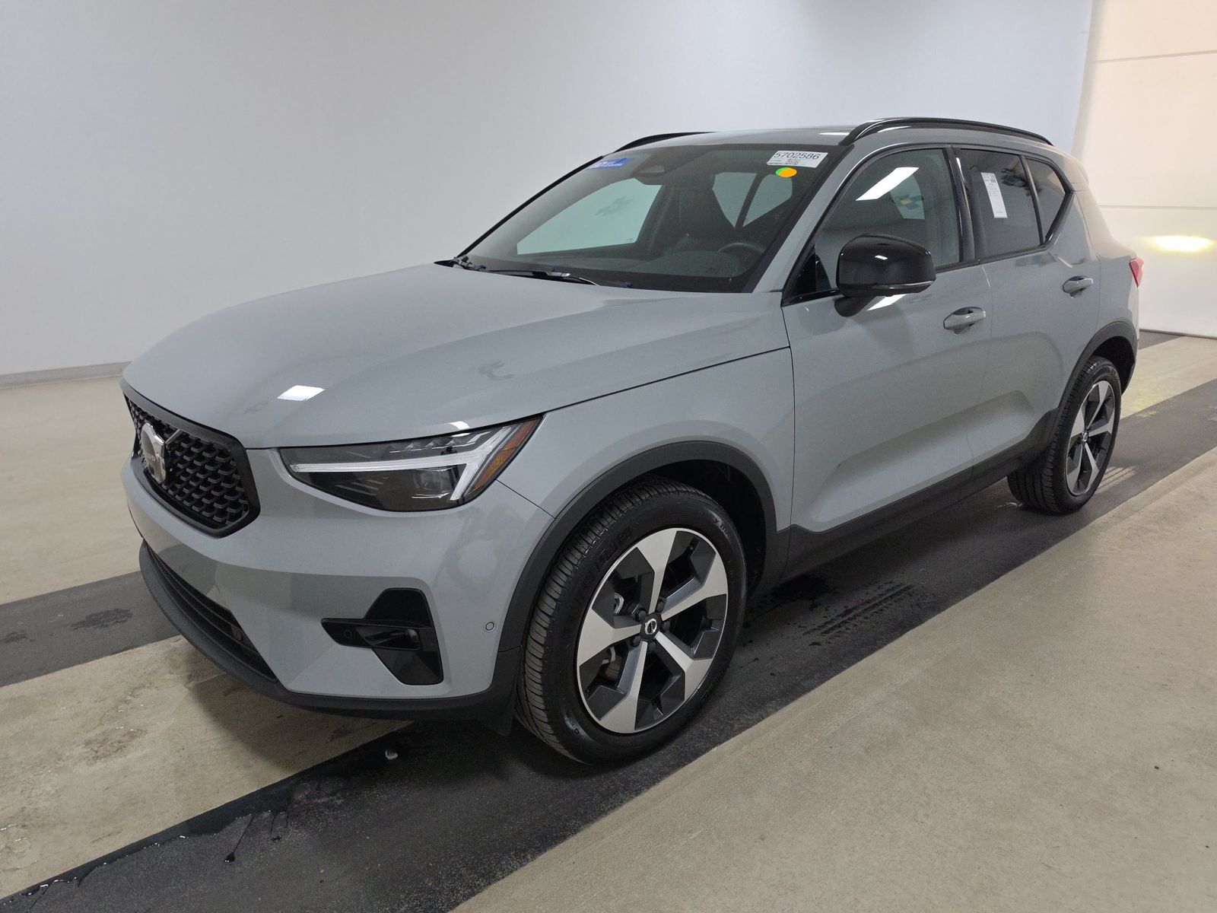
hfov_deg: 73.9
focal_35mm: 23
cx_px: 608
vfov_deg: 58.9
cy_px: 456
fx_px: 809
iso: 277
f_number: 1.4
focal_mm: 6.5
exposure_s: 1/100
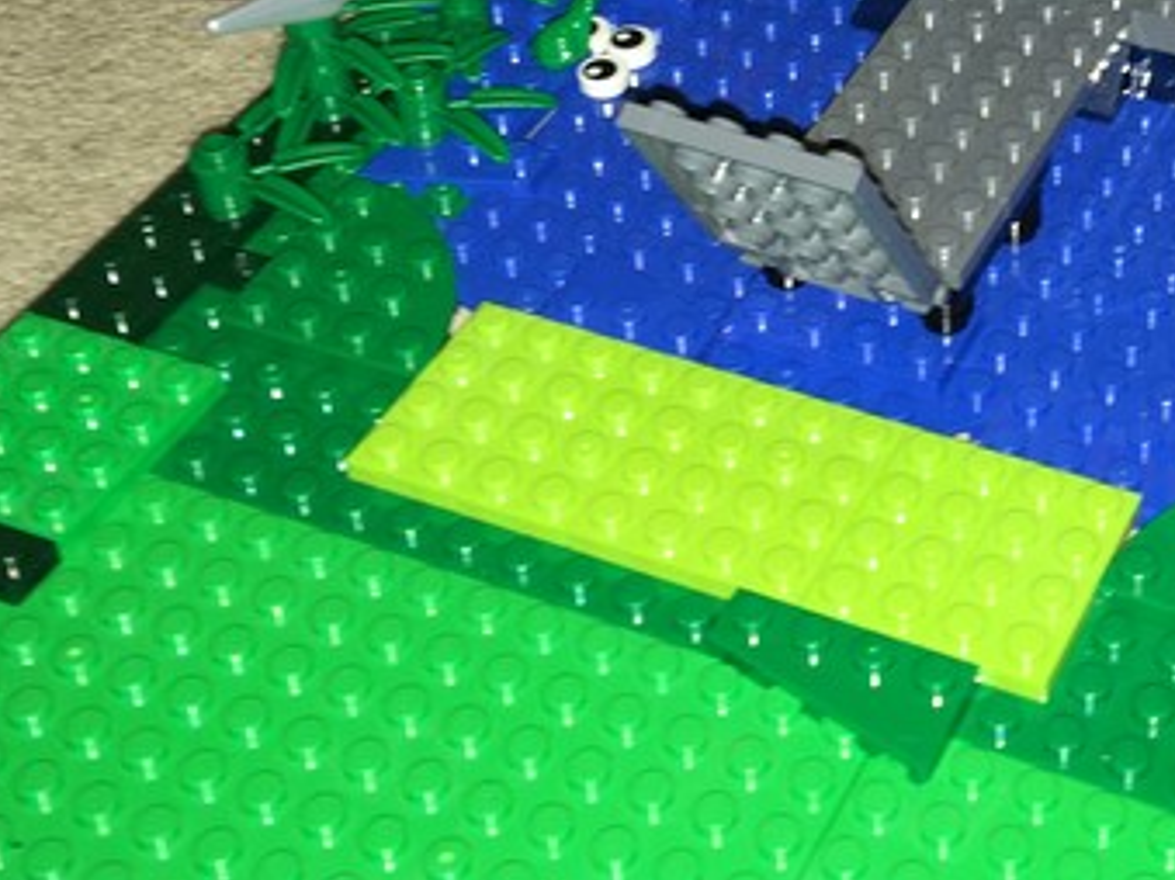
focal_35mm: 77
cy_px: -165
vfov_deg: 18.2
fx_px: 2613
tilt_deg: -33.0
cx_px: 1071
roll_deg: -0.1
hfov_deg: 24.6
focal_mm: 4.15
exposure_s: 1/17
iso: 25
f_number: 2.2
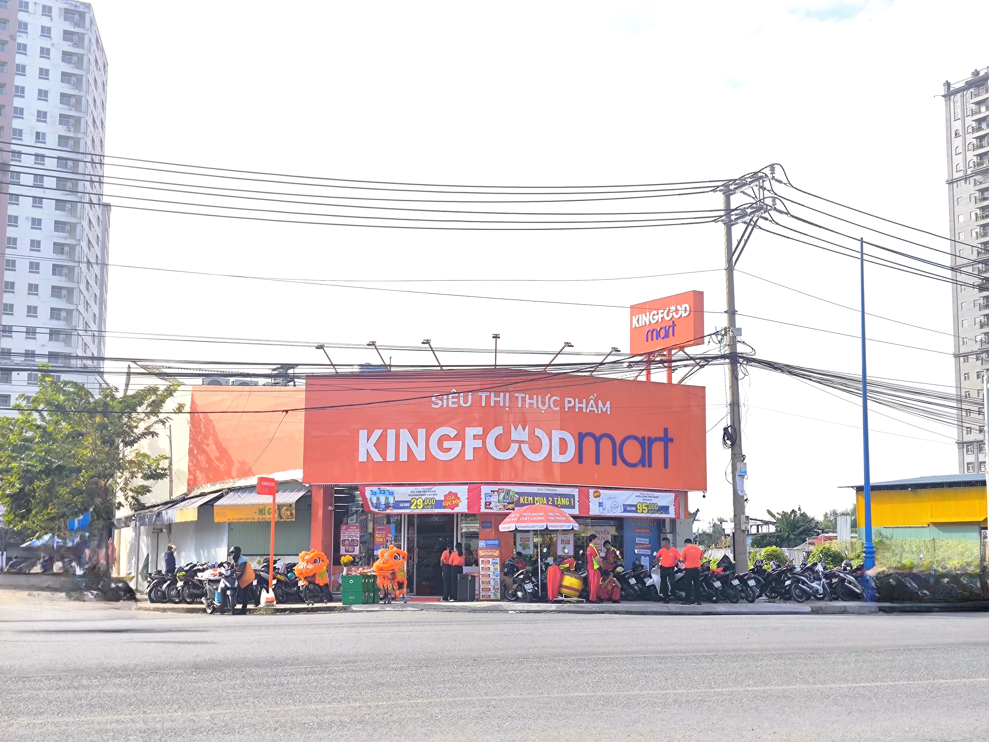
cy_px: 371
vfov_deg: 29.1
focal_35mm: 50
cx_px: 494
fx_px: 1429
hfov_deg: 38.2
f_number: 1.9
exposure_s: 1/629
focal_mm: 7.1
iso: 50
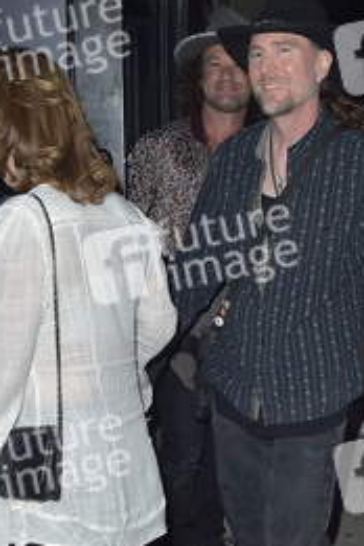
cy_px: 360
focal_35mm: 49
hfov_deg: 27.3
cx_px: 252
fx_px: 743
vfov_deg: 39.9
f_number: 6.3
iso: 400
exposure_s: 1/250
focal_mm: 32
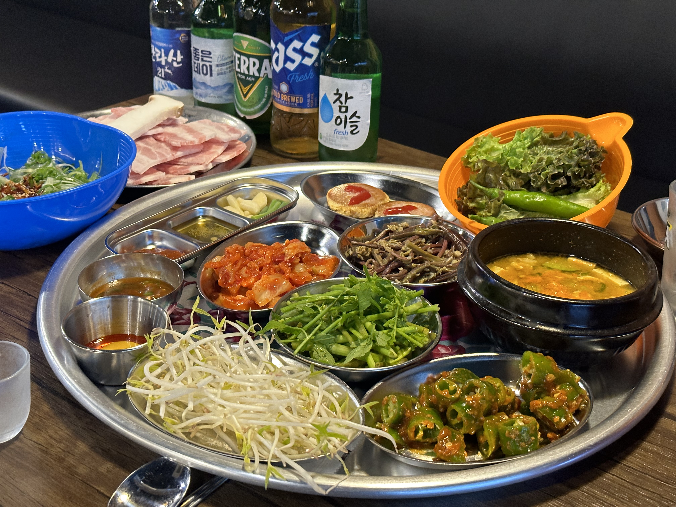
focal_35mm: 48
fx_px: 937
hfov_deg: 39.7
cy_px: 254
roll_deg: -1.8
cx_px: 338
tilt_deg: -27.8
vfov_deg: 30.3
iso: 250
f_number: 1.78
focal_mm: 6.86
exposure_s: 1/60
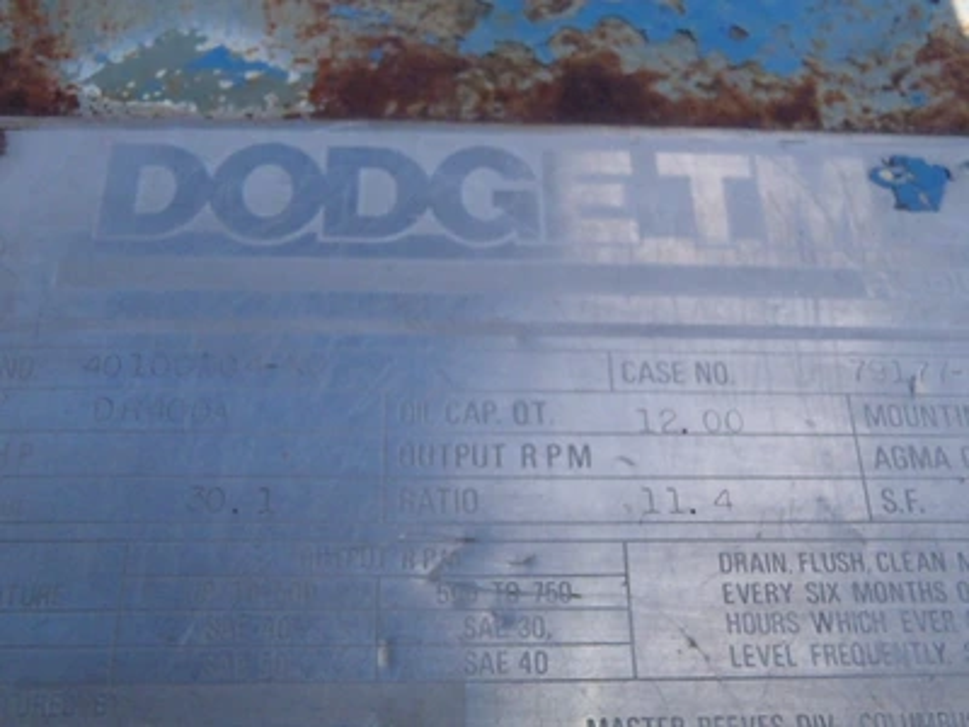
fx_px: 1036
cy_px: 364
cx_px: 484
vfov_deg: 38.7
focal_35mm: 37
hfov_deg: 50.1
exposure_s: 1/250
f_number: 13
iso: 800
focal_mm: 6.64
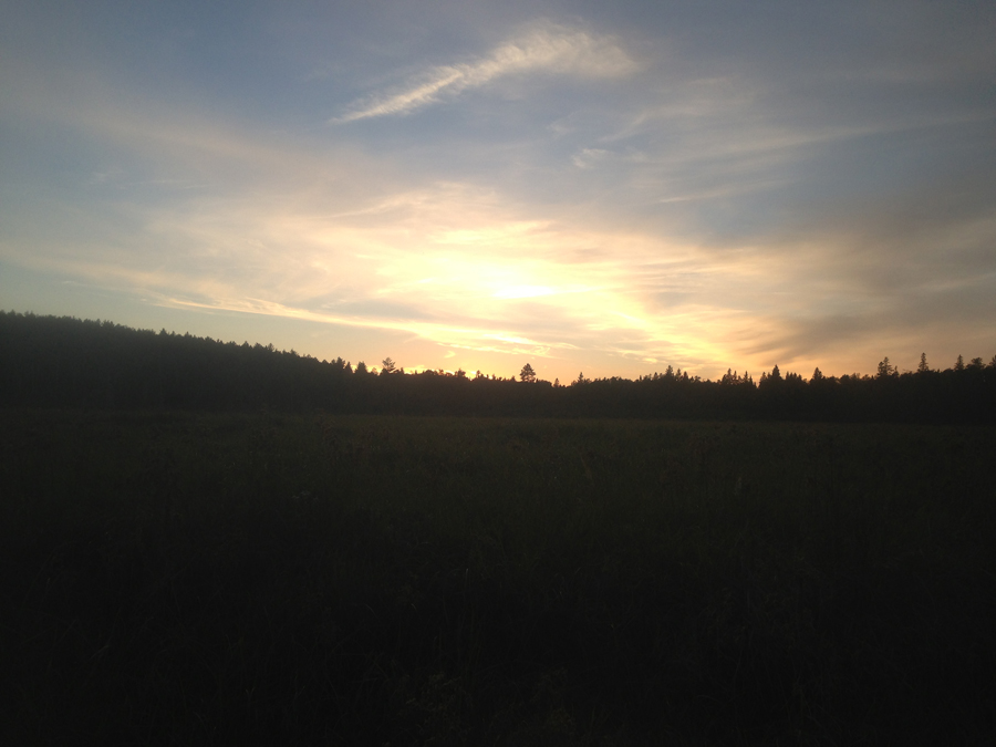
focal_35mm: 33
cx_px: 498
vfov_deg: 42.9
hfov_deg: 55.4
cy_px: 374
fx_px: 950
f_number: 2.4
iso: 50
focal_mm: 4.13
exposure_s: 1/463
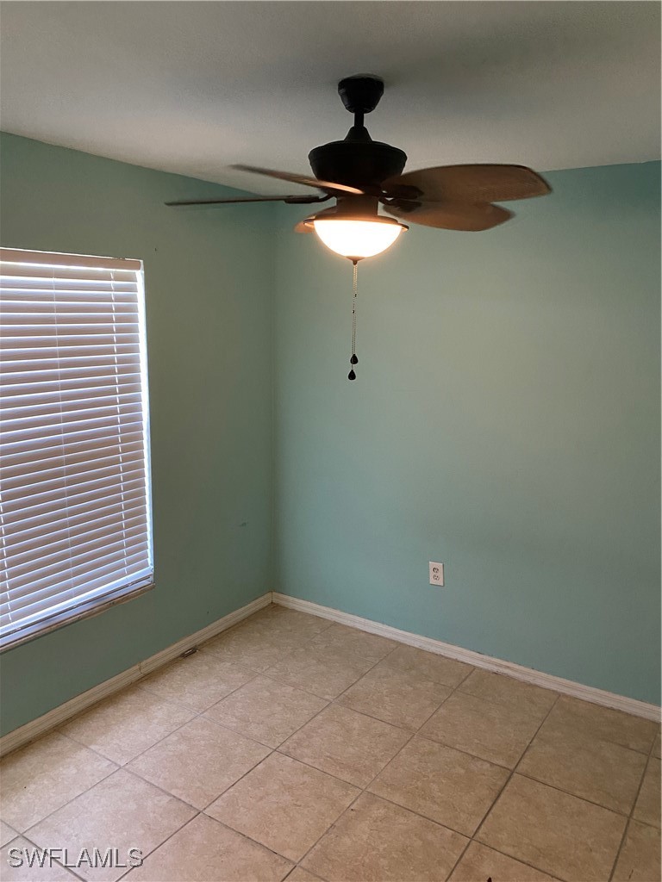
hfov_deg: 53.1
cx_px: 331
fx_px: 663
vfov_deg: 67.3
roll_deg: -0.5
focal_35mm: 26
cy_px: 441
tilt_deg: -8.4
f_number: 1.8
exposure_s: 1/60
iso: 250
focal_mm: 4.25
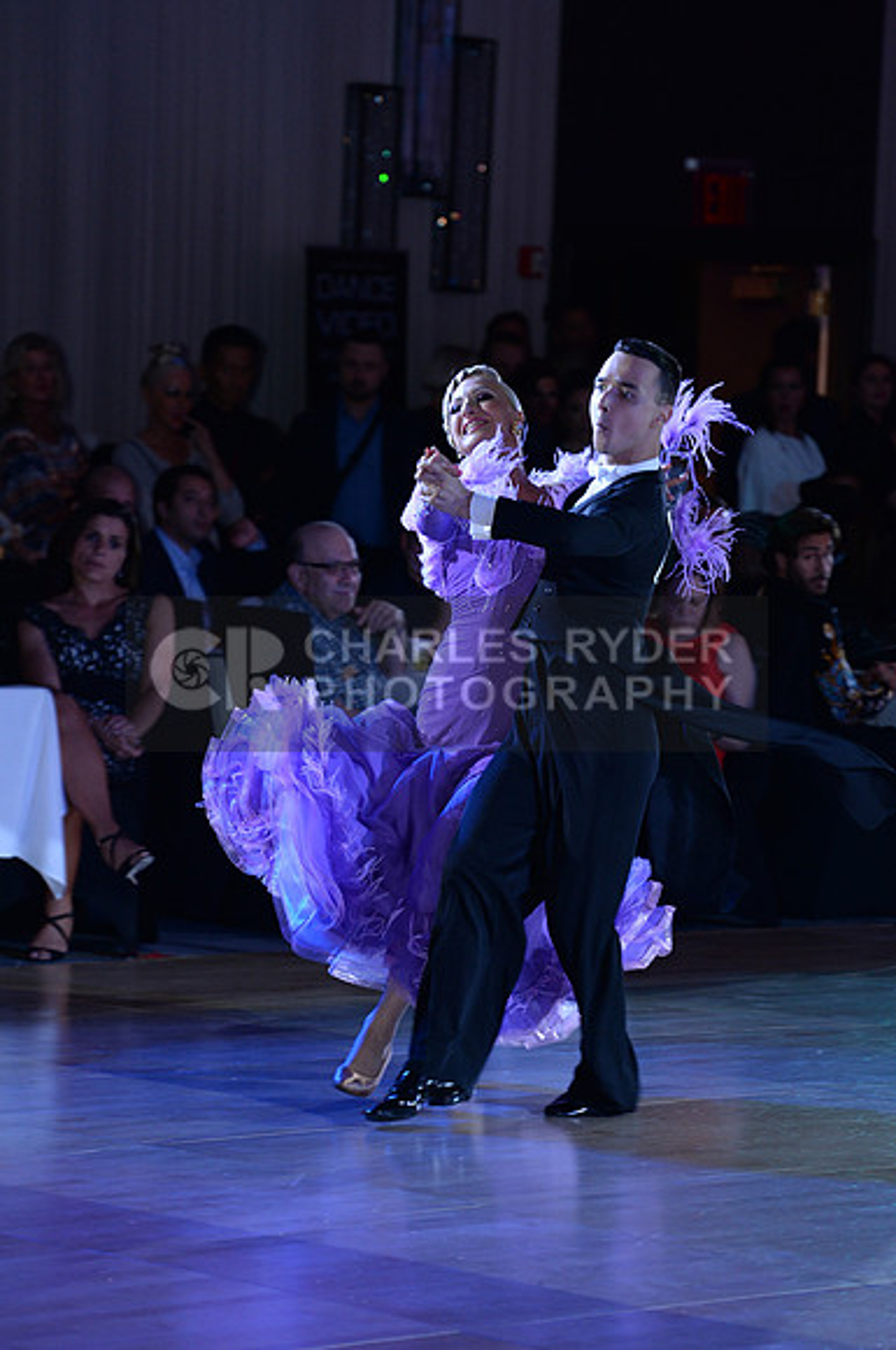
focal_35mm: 175
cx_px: 448
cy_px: 675
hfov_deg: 7.8
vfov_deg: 11.8
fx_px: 6552
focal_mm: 175
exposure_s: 1/250
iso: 2000
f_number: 4.5
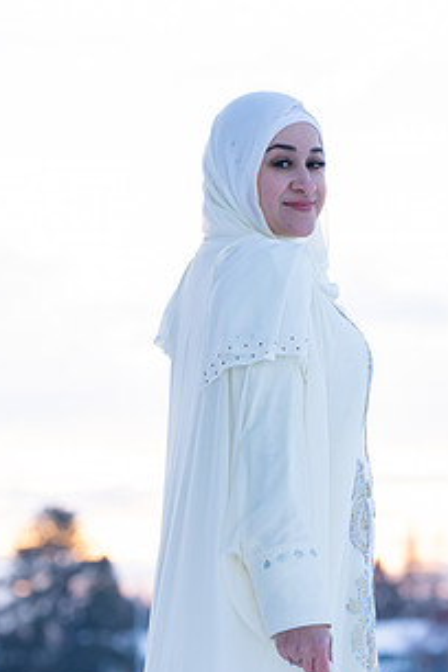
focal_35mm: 181
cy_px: 441
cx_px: 301
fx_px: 3378
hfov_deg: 7.6
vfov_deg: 11.3
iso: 100
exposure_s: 1/125
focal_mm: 123
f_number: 4.5
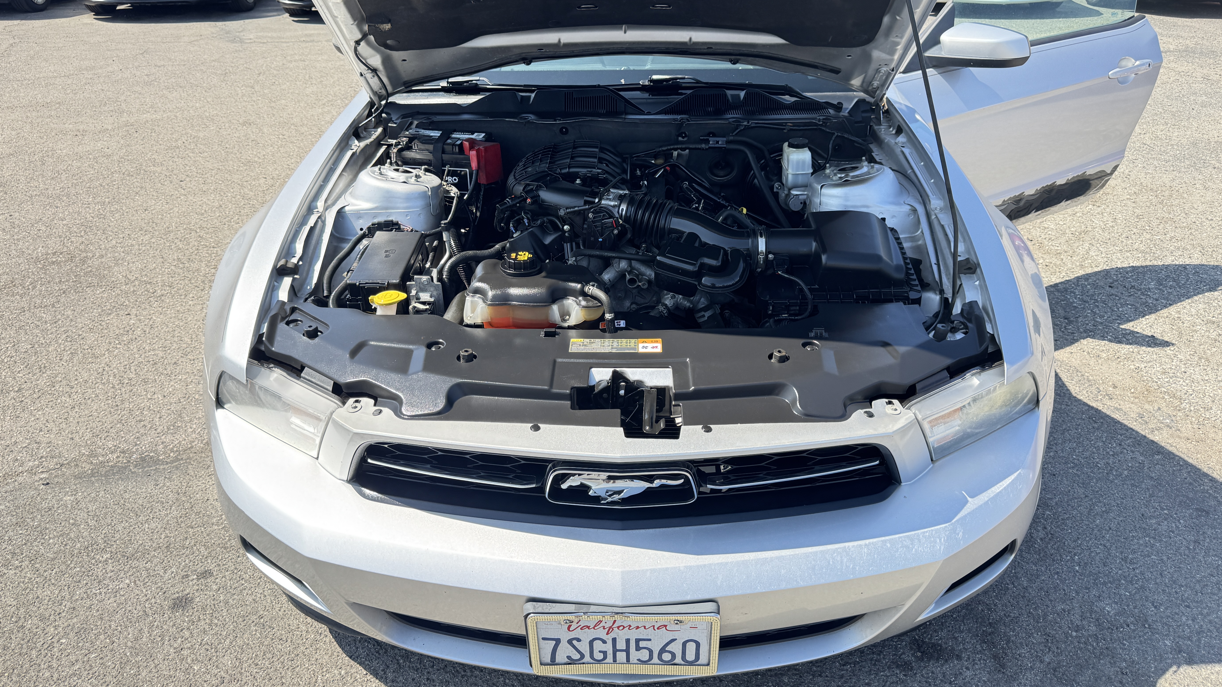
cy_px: 283
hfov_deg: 69.9
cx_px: 611
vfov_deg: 42.7
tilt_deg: -25.9
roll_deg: -0.9
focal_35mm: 27
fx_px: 875
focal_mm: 6.76
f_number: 1.78
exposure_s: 1/1311
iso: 80
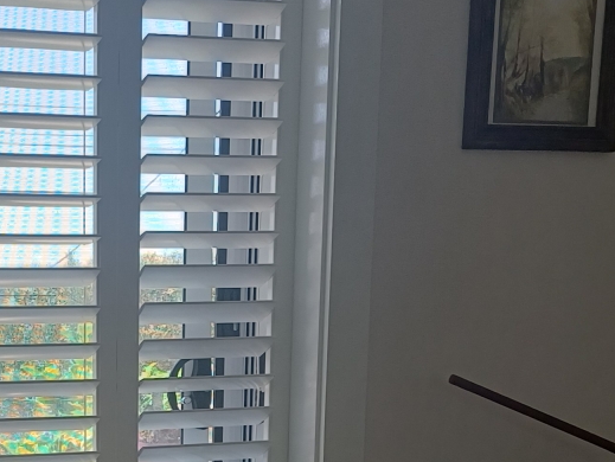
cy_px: 593
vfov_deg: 18.0
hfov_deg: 24.5
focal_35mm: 77
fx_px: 1369
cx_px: 40
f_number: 1.8
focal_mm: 4.65
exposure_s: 1/100
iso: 80
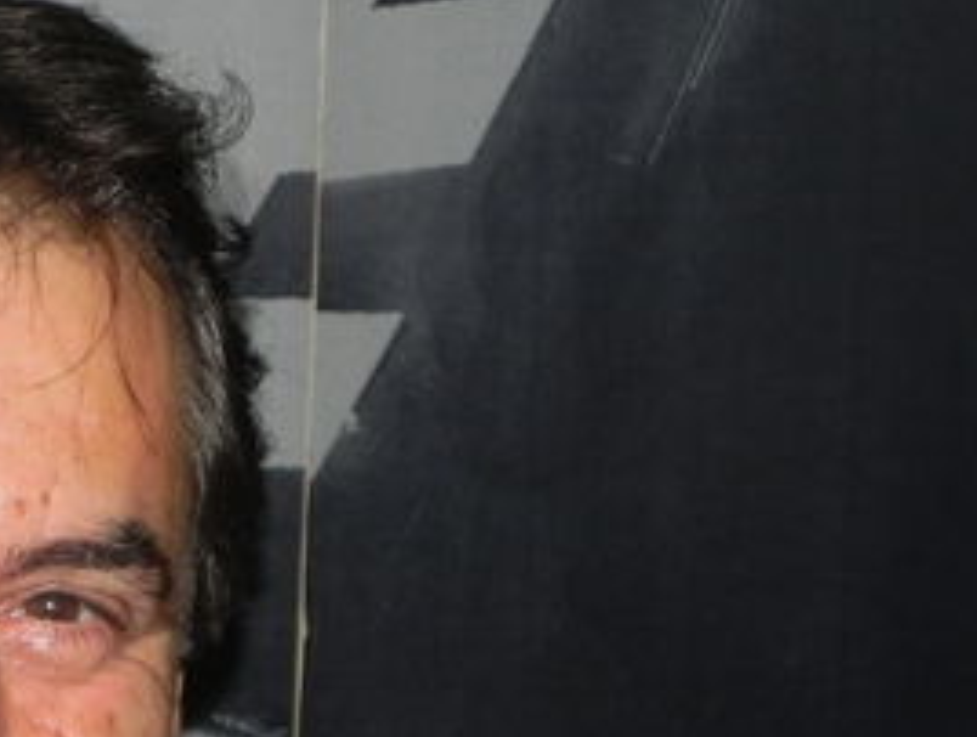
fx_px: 4976
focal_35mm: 176
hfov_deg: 11.1
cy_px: 648
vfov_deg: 8.4
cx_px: -51
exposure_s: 1/30
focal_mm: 13.4
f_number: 4
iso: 200
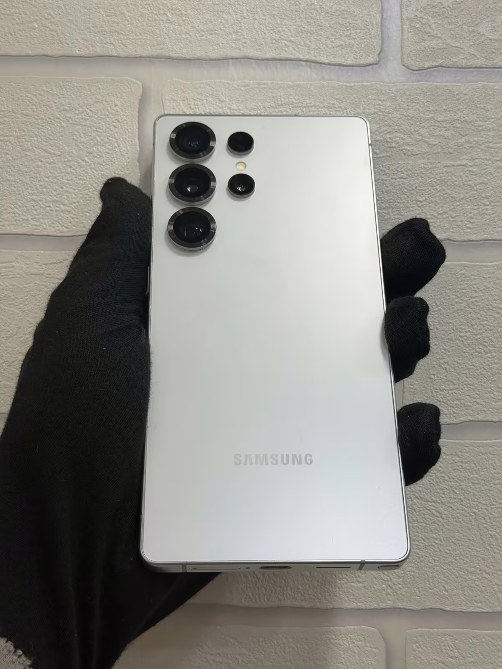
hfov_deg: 30.3
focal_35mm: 48
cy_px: 334
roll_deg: -0.3
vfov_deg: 39.7
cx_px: 251
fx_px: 928
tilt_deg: +6.2
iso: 50
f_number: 1.78
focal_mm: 6.76
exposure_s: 1/121
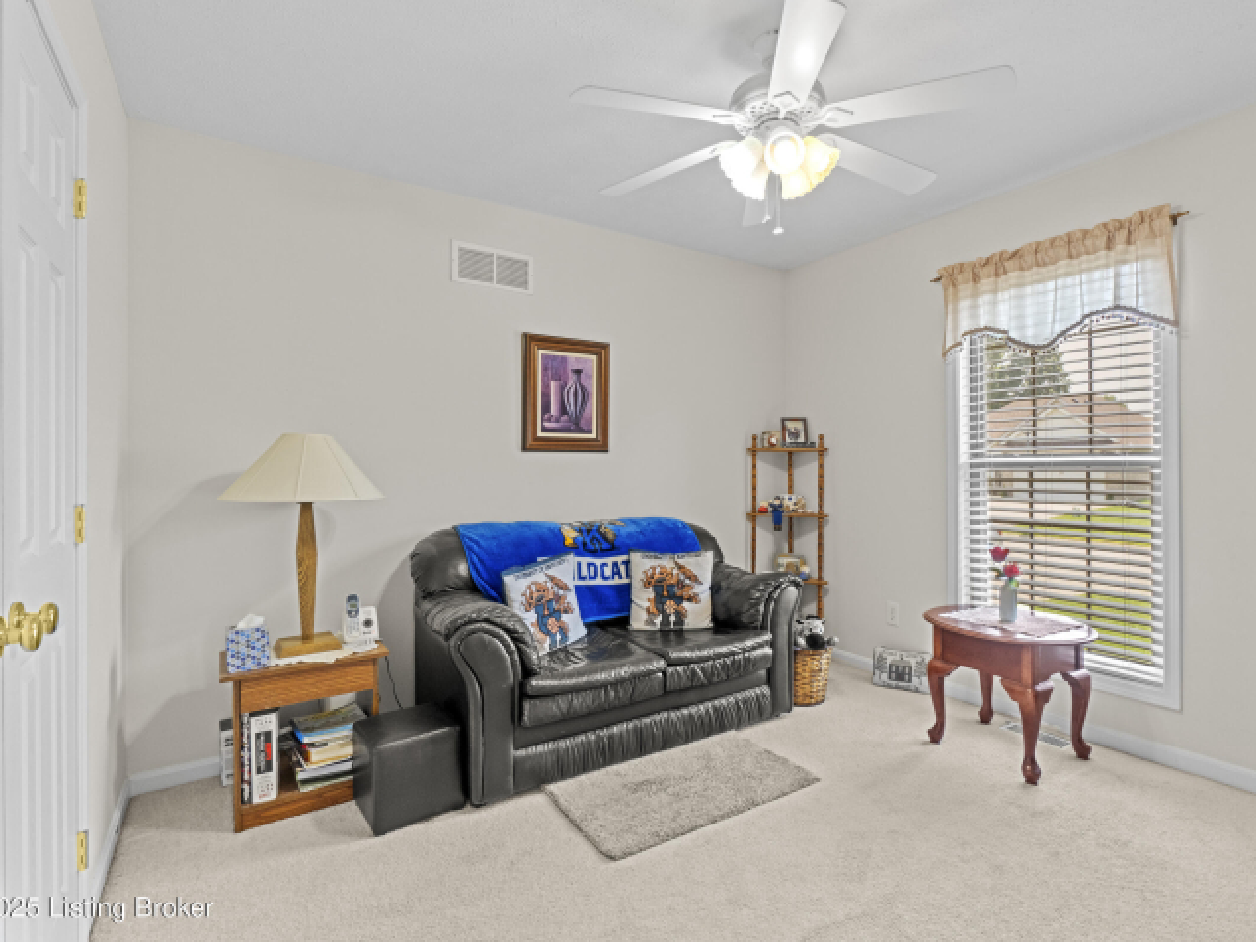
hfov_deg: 90.7
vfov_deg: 74.7
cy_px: 458
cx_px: 697
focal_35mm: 17
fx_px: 617
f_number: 10
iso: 400
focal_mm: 10
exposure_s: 1/5
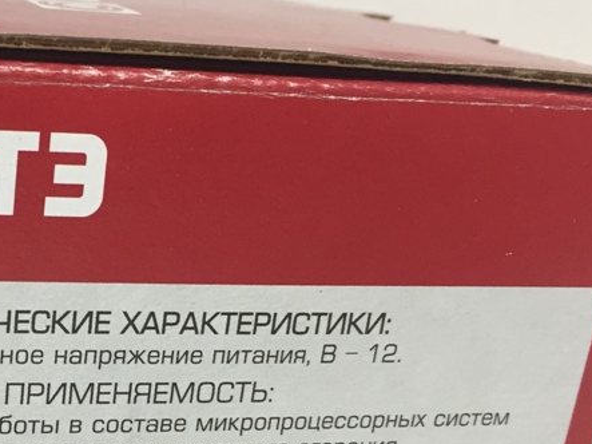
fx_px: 1146
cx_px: 3
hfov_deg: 27.4
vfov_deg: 21.5
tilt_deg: -23.4
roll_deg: -1.6
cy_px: 396
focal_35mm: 67
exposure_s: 1/33
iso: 125
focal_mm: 4.15
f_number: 2.2
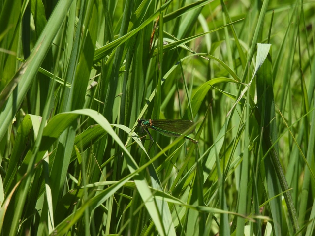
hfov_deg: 2.5
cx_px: 158
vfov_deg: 1.9
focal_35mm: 800
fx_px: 7280
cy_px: 118
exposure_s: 1/320
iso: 100
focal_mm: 143
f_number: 6.3
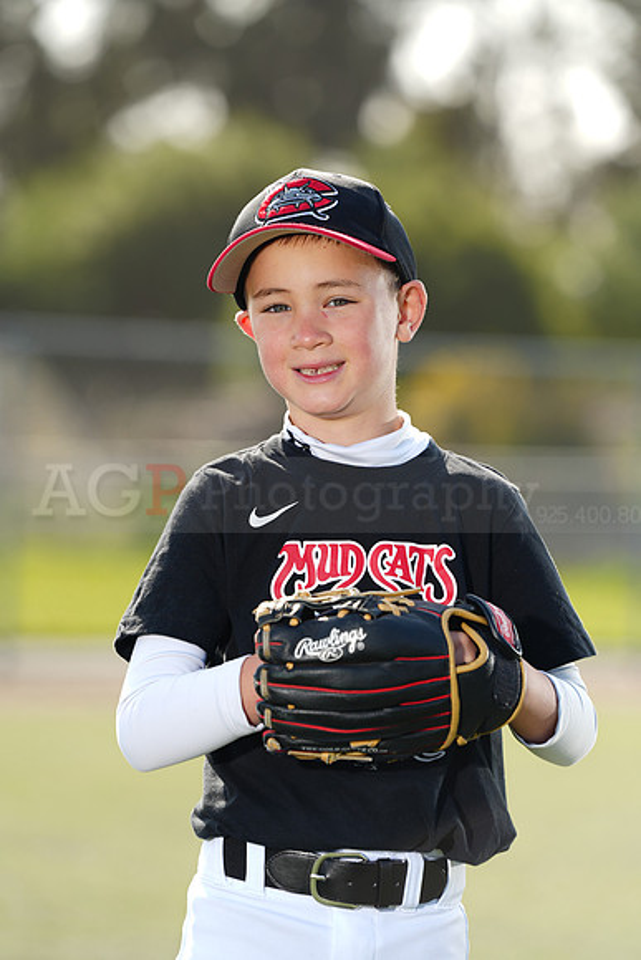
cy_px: 480
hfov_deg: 6.9
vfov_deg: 10.3
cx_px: 320
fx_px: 5338
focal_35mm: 200
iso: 64
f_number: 4.5
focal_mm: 200
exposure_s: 1/250
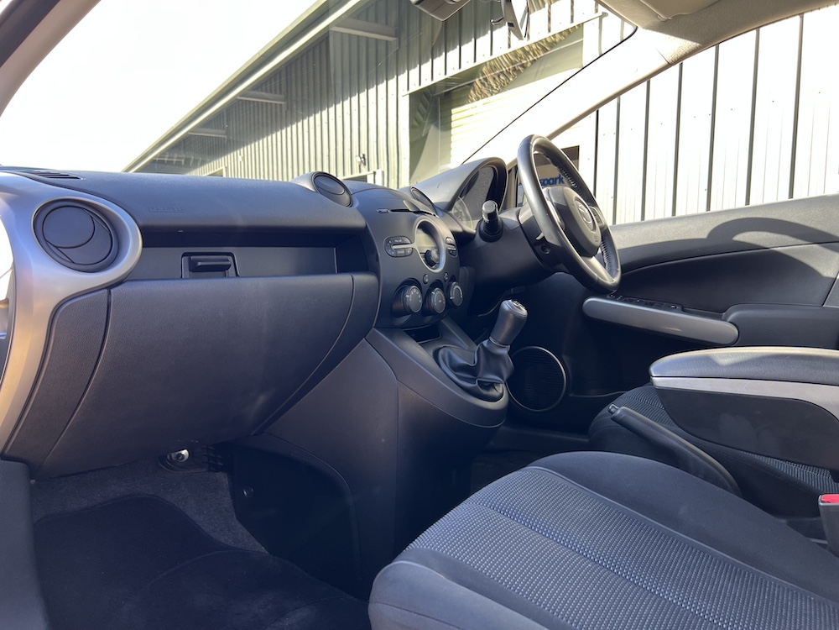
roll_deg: +1.1
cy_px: 315
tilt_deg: -6.5
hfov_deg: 67.3
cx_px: 420
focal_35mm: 26
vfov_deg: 53.1
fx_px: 630
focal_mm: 5.7
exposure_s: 1/121
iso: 40
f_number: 1.5
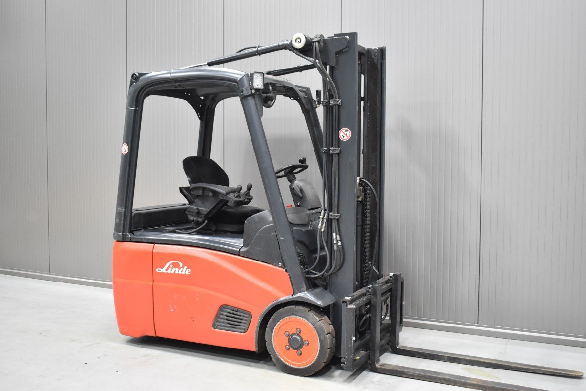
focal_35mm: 38
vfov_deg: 35.5
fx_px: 610
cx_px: 293
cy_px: 196
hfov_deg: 51.3
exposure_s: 1/40
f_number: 4.5
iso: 2000
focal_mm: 25
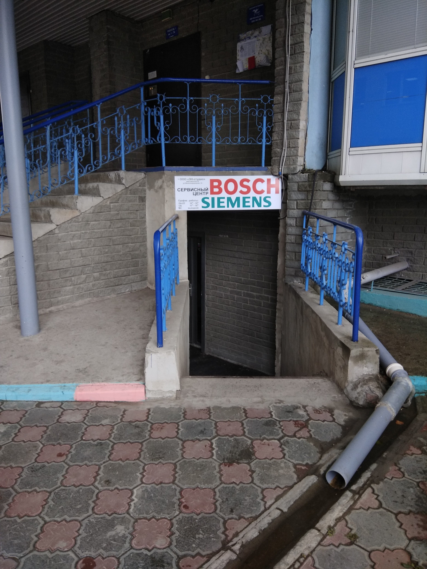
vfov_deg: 79.0
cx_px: 214
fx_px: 345
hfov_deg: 63.4
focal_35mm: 21
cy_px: 284
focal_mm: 3.57
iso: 125
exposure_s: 1/33
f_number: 2
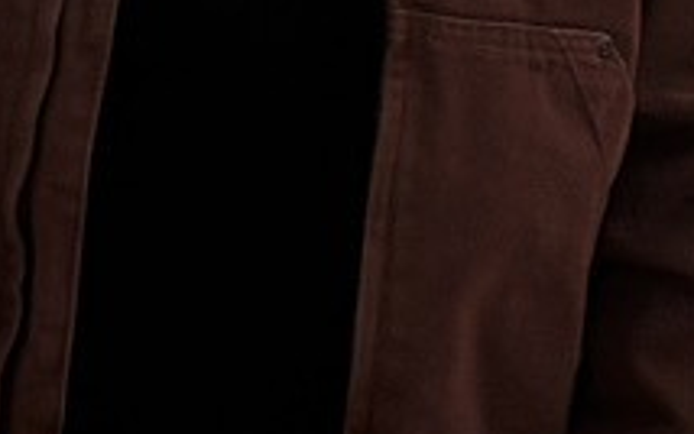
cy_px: -813
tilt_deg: -3.8
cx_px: 269
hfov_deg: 8.6
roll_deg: +1.3
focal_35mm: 243
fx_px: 4598
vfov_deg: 5.2
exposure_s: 1/122
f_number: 1.78
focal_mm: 6.76
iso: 100
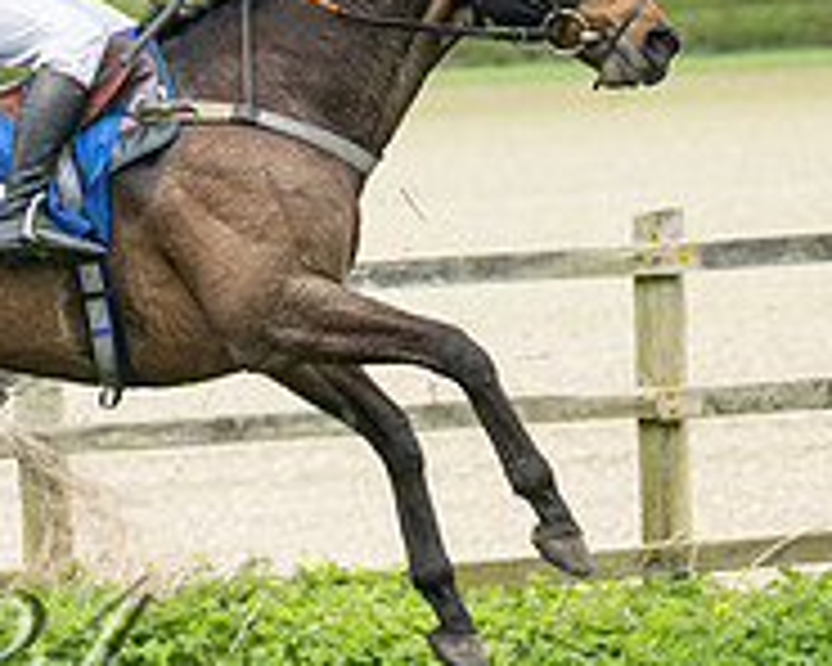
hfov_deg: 6.6
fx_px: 7092
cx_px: -394
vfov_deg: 5.4
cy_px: 543
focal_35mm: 288
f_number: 2.8
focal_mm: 70
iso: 400
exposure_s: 1/2000
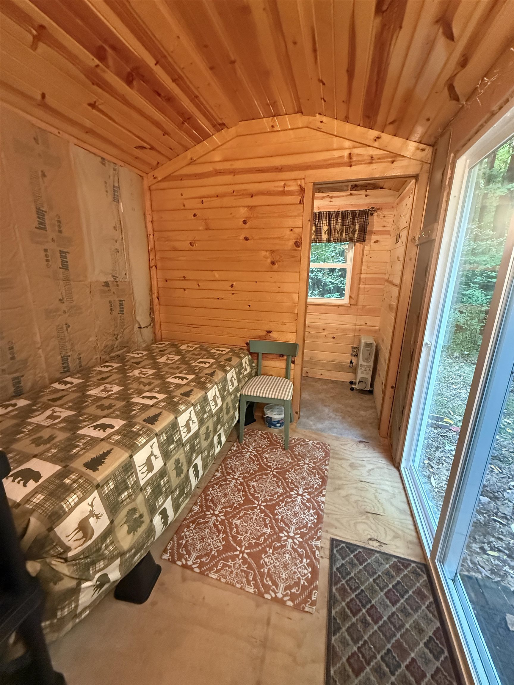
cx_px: 257
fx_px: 277
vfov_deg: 102.1
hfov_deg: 85.7
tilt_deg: -14.3
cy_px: 342
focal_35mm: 14
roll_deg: -1.1
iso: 800
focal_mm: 2.22
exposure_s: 1/60
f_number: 2.2
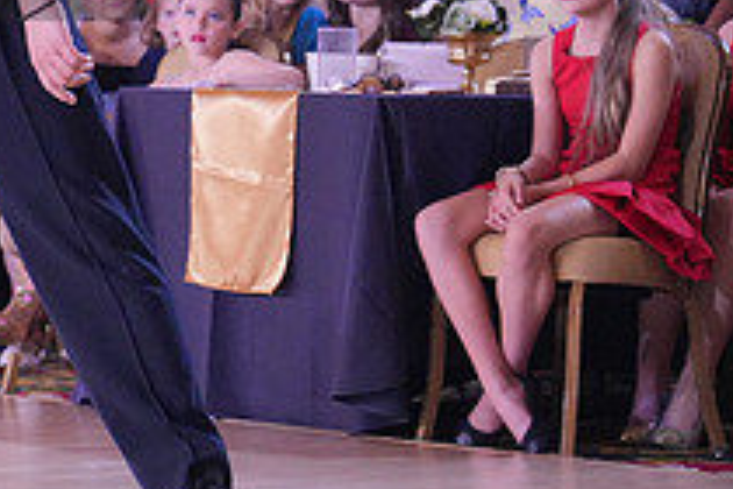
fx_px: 3481
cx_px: -237
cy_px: -72
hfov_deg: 11.7
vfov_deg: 8.0
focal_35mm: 171
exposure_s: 1/500
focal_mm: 62
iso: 5000
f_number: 4
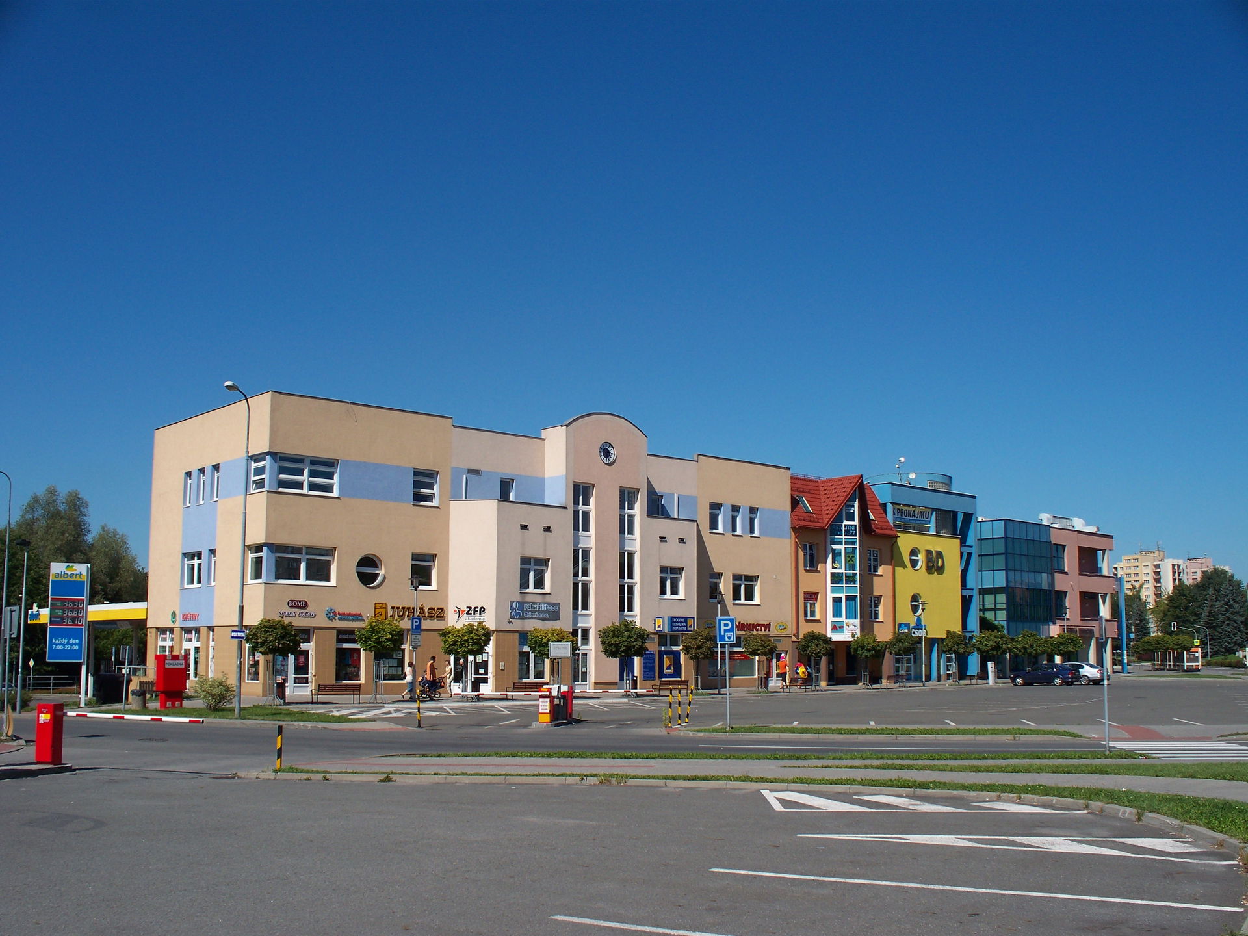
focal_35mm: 36
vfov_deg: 39.7
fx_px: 1298
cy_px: 468
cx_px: 624
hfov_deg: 51.4
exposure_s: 1/640
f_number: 5
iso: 64
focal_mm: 7.54
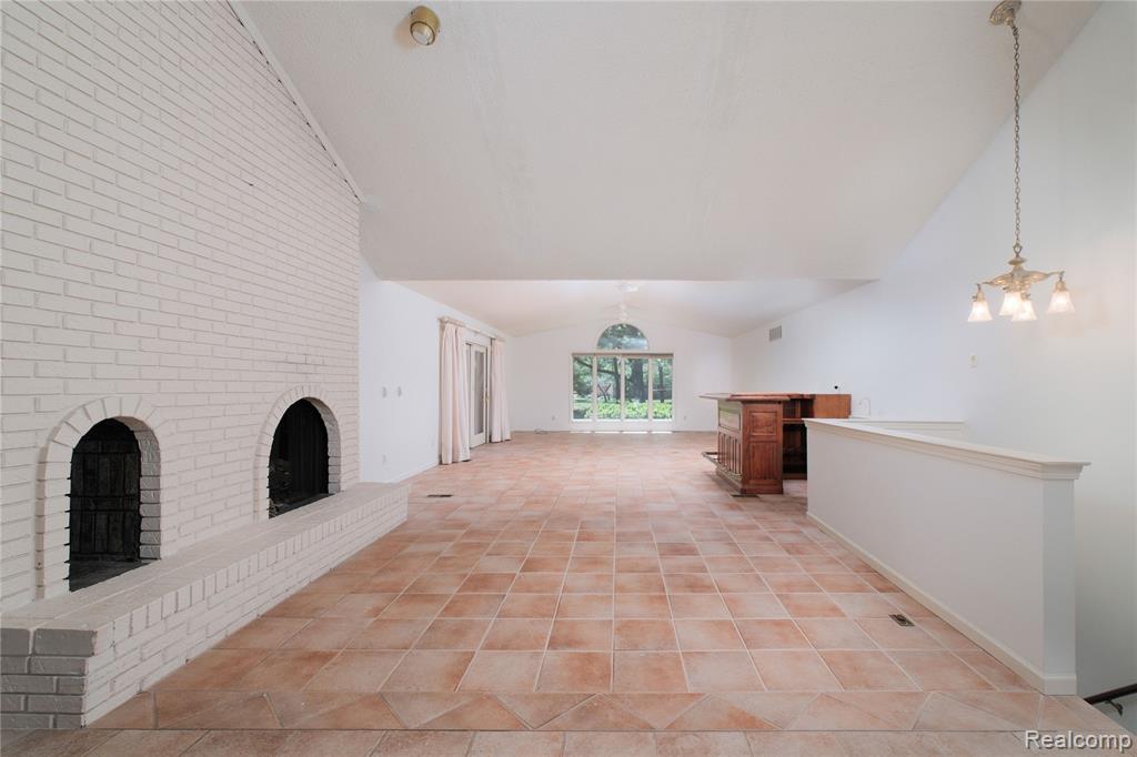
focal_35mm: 15
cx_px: 568
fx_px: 474
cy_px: 378
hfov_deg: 100.4
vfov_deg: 77.3
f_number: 7.1
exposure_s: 1/125
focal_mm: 10
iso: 500
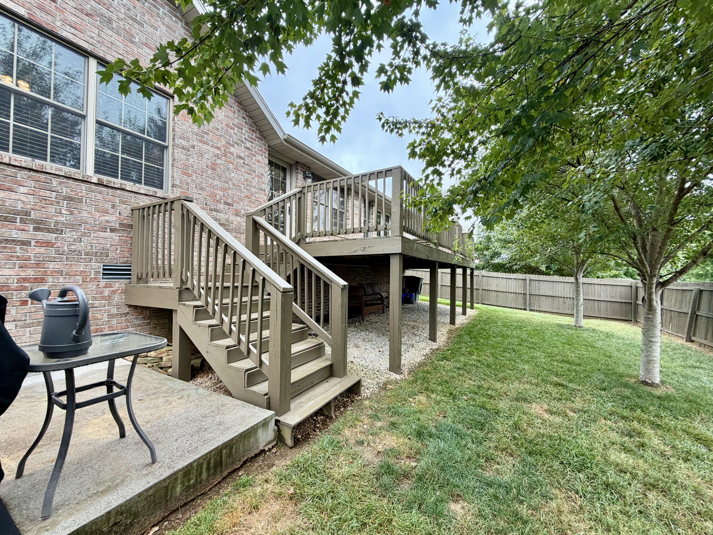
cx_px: 356
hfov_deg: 102.1
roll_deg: -0.9
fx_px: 288
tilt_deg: +0.2
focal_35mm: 14
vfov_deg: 85.7
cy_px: 268
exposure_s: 1/121
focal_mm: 2.22
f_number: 2.2
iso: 64
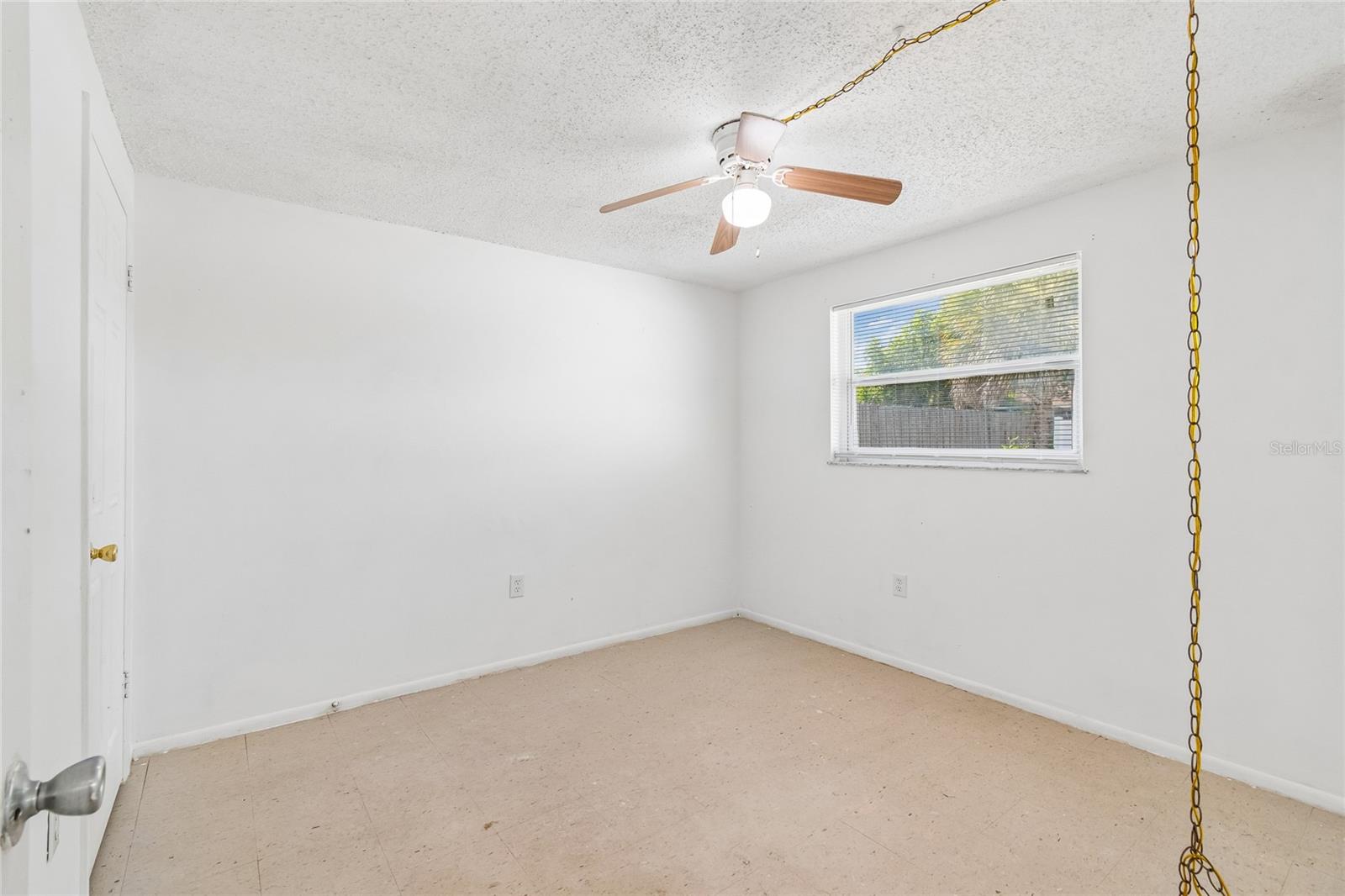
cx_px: 672
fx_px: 560
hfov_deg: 100.4
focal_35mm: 15
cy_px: 448
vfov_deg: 77.3
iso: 100
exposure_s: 1/3.33
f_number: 7.1
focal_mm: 10
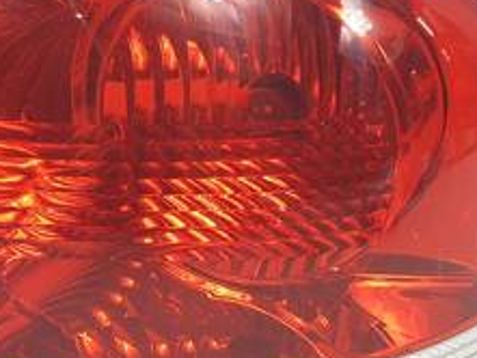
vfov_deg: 30.9
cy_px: 190
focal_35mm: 47
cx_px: 214
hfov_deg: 40.4
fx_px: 648
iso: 50
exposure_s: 1/193
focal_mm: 4.3
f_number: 2.4
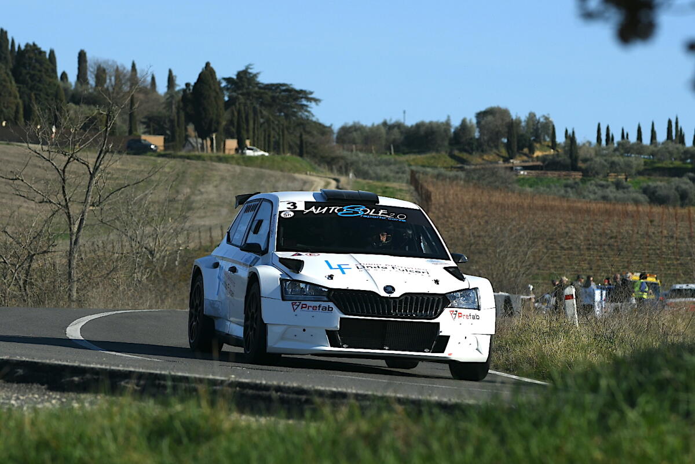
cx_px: 348
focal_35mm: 300
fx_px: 5791
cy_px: 232
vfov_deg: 4.6
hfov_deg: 6.9
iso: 320
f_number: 7.1
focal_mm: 200
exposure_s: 1/1250
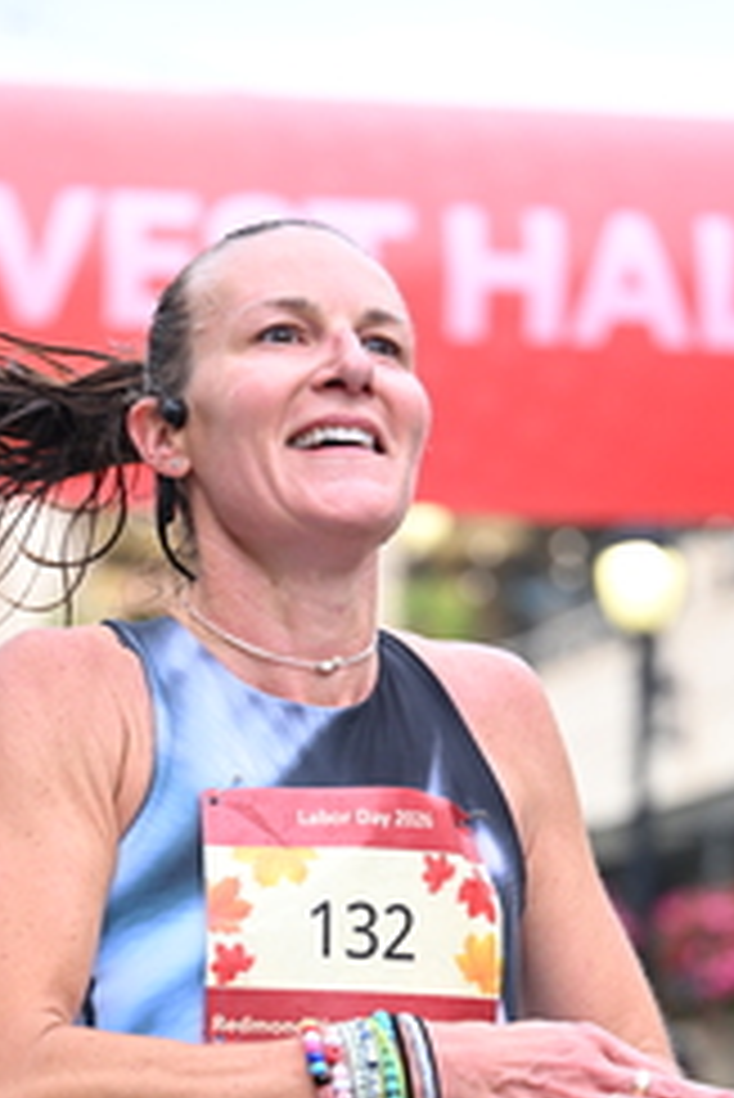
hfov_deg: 8.7
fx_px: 4825
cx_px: 376
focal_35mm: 158
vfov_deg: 12.9
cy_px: 864
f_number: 2.8
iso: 1000
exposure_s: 1/1600
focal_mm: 70
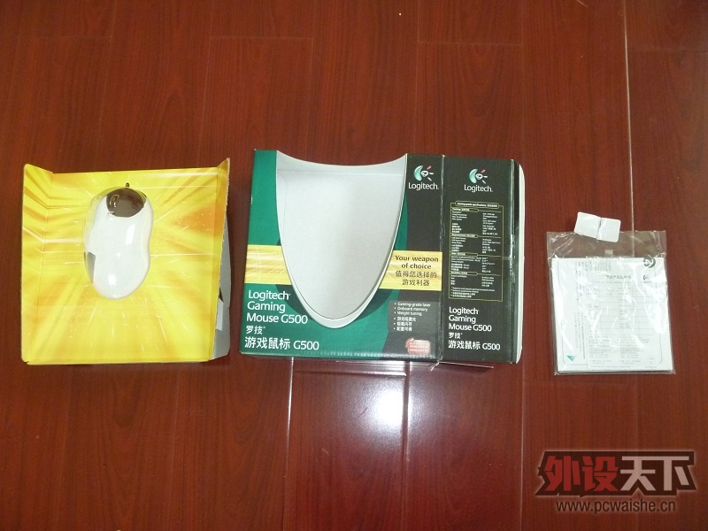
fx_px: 716
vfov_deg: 40.7
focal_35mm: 35
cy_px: 266
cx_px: 354
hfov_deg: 52.6
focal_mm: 6.3
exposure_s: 1/30
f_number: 3.5
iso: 400
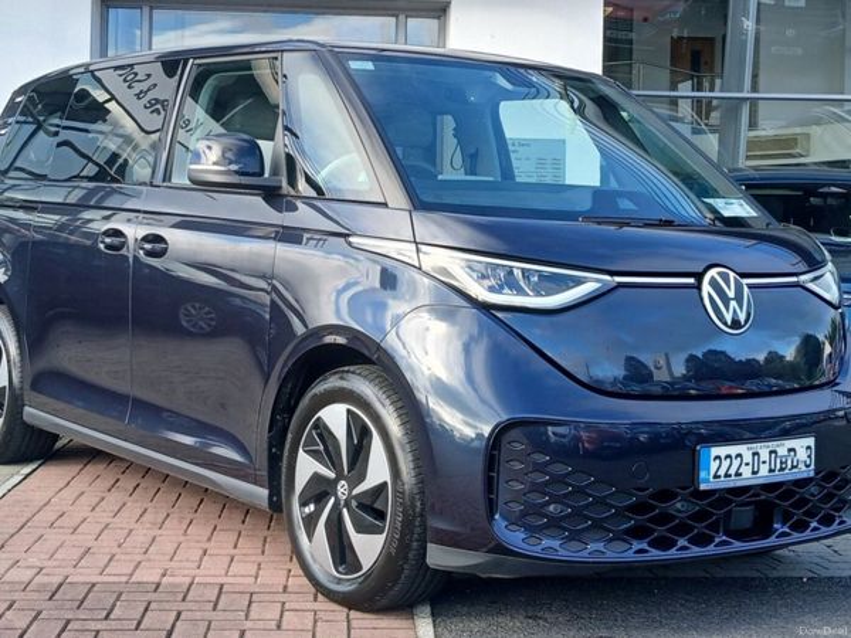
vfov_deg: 53.1
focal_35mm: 26
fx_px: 639
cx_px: 426
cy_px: 319
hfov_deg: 67.3
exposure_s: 1/126
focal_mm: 3.98
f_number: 1.8
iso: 20
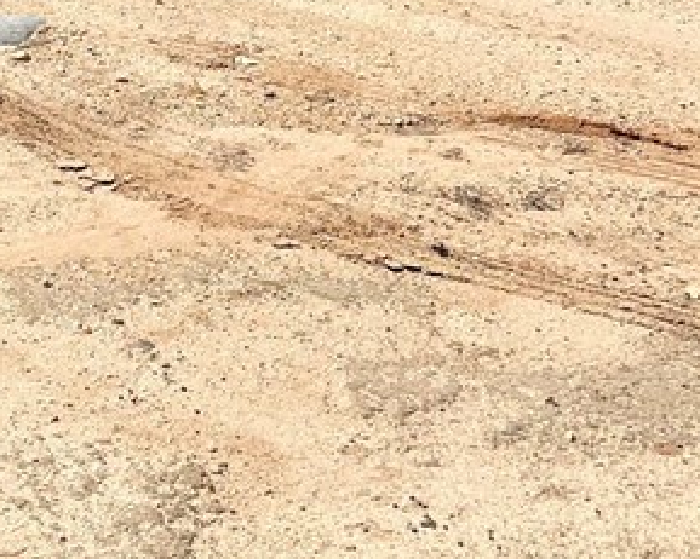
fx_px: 1864
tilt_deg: -2.4
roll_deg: +2.2
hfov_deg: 19.5
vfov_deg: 15.2
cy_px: -387
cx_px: -218
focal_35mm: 90
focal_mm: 5.7
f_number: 1.5
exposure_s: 1/6211
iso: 50
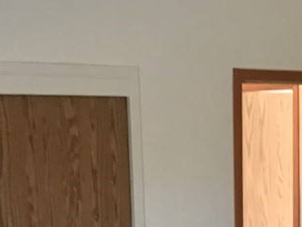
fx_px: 882
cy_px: 299
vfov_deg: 14.1
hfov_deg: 18.9
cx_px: 297
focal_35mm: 101
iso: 80
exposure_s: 1/30
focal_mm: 3.3
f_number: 2.4
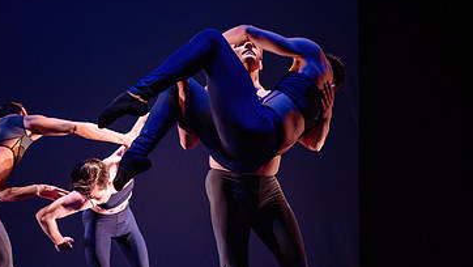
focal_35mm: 50
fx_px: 627
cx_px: 252
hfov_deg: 41.3
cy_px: 241
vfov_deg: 23.4
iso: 1000
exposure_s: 1/400
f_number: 1.4
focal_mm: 24
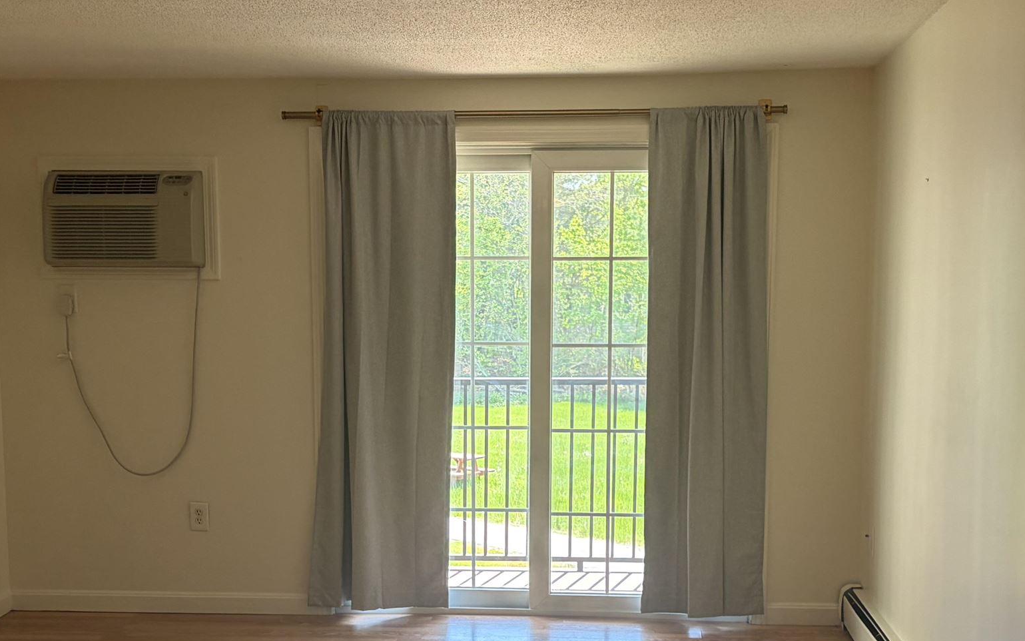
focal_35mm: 55
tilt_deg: -7.0
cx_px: 509
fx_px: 1536
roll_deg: -0.4
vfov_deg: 23.3
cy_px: 479
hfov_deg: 36.9
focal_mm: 5.96
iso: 125
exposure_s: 1/128
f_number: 1.6
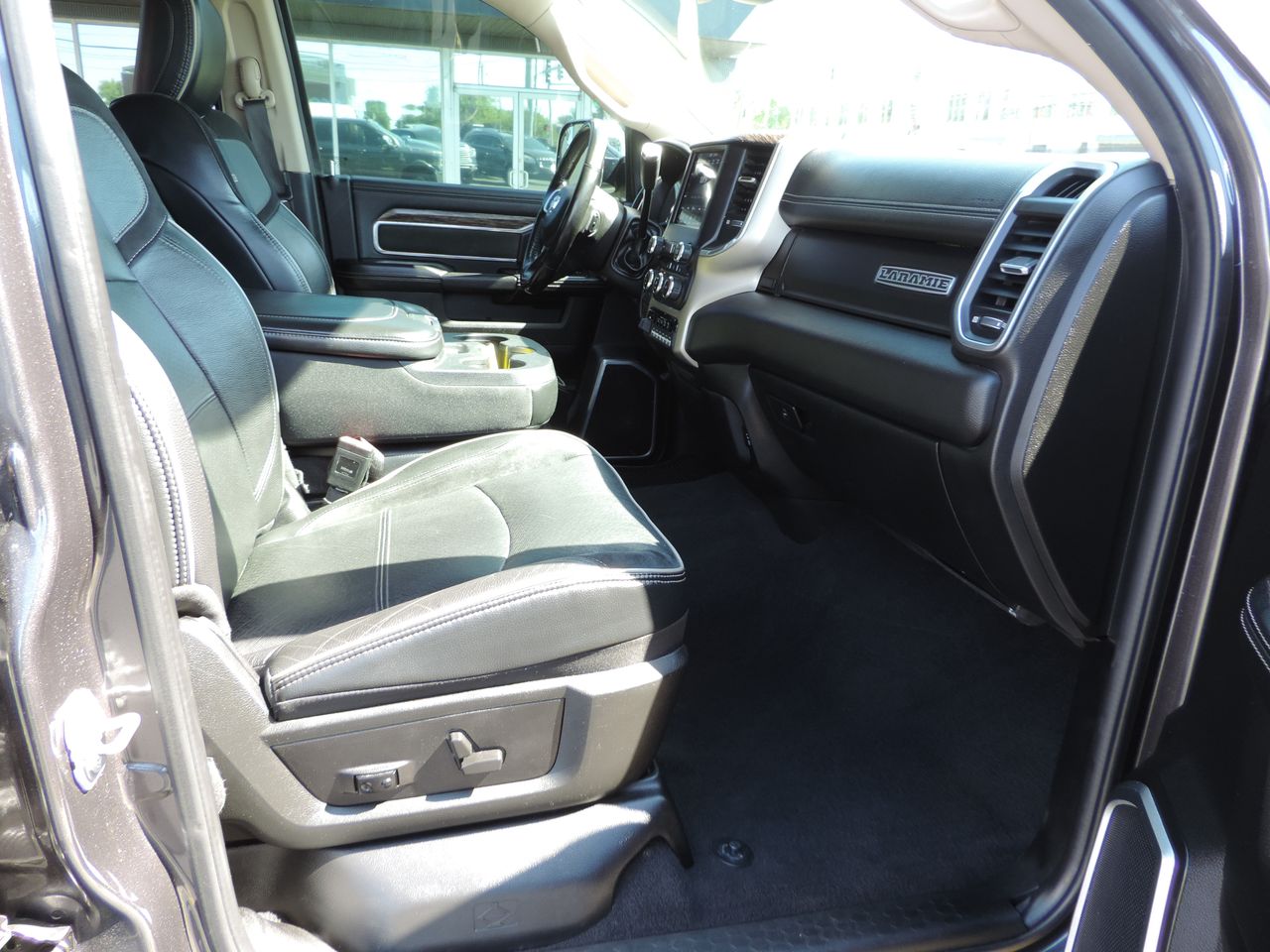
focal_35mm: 24
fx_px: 881
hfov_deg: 71.6
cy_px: 476
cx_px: 635
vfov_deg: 56.8
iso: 80
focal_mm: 4.3
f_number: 3
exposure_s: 1/30
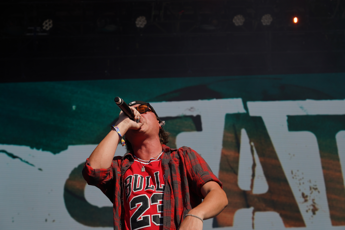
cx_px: 172
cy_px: 115
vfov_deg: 14.6
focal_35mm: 94
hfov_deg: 21.7
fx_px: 901
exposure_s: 1/640
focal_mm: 94
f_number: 8
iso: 100
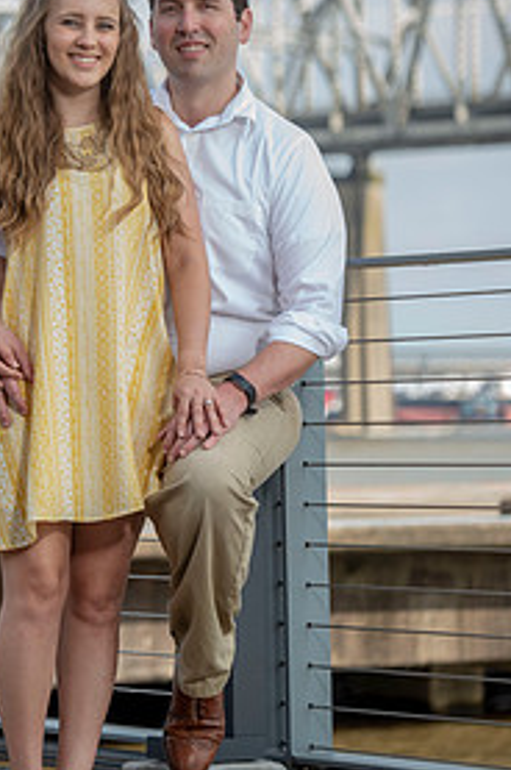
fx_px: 3885
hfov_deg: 7.5
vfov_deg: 11.3
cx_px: 132
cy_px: 381
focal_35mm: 182
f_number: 5
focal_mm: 112
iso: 50
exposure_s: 1/160
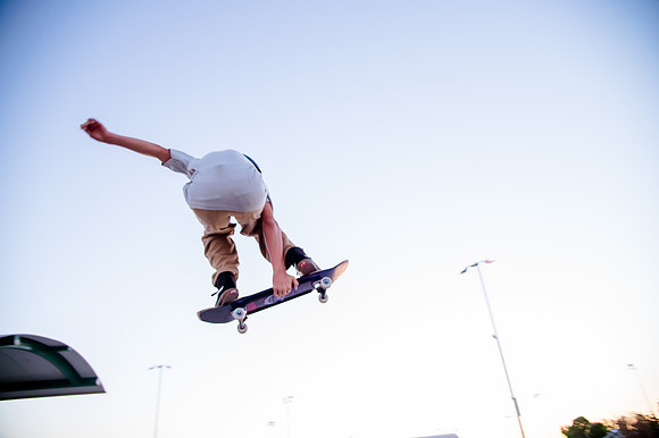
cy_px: 219
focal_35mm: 24
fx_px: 439
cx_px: 330
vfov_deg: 53.1
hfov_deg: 73.8
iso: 1250
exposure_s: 1/160
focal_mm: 24
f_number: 4
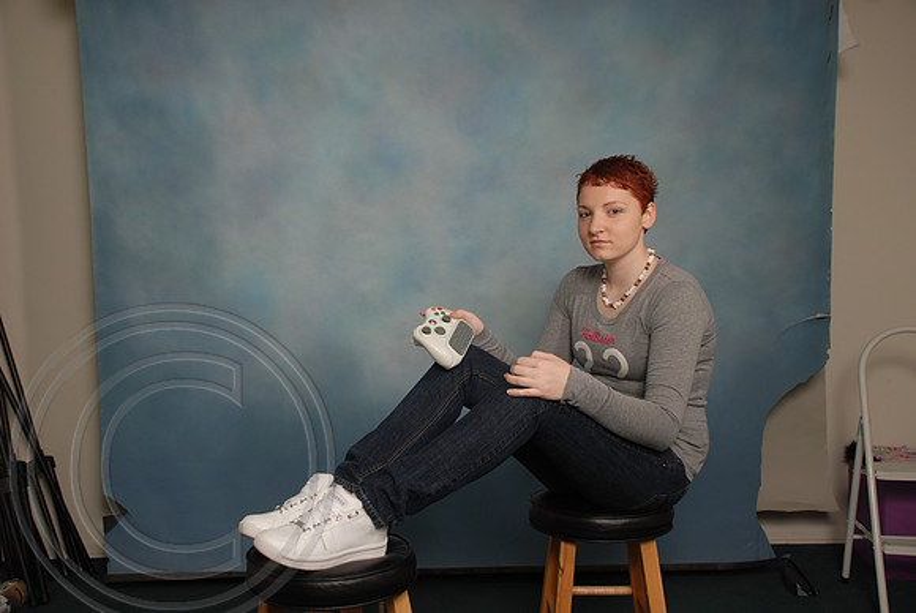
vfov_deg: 34.3
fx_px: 993
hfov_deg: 49.5
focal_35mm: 39
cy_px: 306
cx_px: 458
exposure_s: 1/125
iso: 100
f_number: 5.6
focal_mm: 26
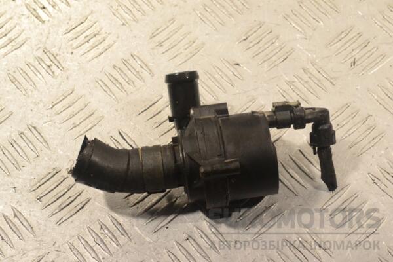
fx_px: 901
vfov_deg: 16.6
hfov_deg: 24.6
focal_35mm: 82
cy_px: 131
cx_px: 196
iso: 3200
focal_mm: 55
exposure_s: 1/400
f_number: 10
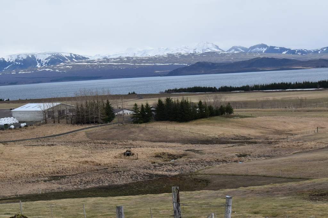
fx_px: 752
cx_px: 164
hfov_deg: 24.6
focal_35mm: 82
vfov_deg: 16.6
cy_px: 109
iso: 1000
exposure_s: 1/800
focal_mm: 55
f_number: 14
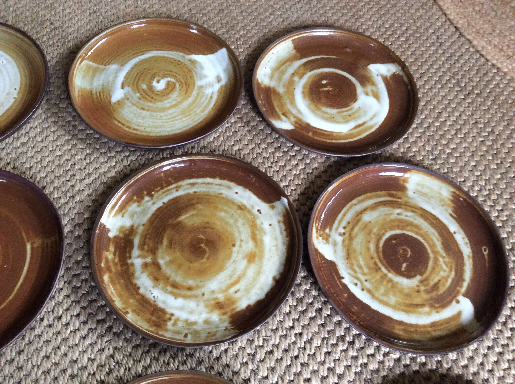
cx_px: 258
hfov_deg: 56.9
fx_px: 475
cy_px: 192
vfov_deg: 44.1
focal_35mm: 32
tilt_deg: -60.6
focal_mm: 3.3
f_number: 2.4
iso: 160
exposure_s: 1/25
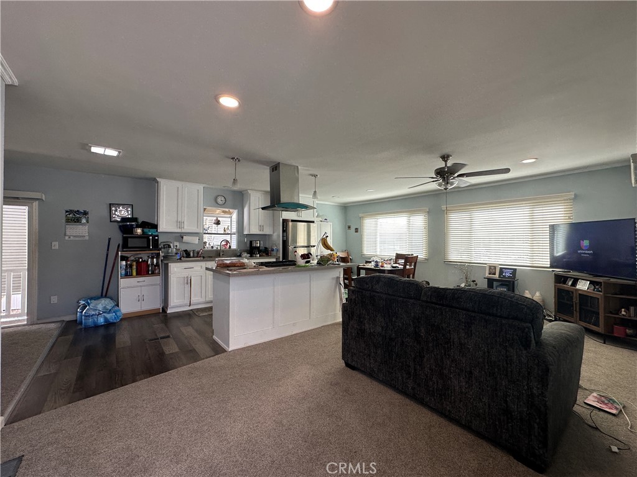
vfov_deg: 85.7
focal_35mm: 14
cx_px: 318
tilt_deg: +0.0
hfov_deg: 102.1
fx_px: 258
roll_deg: -0.9
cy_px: 238
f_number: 2.2
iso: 64
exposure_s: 1/120
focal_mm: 2.22
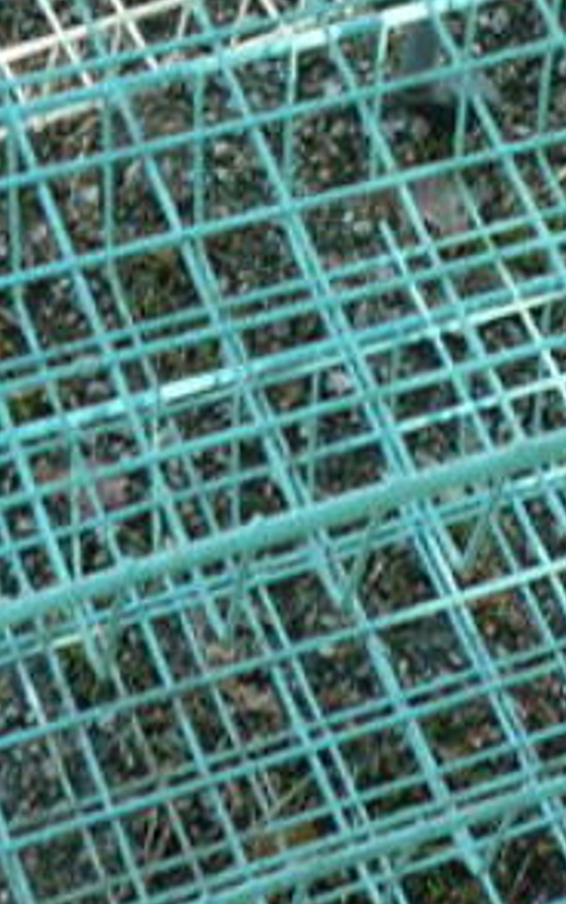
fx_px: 3551
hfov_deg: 9.1
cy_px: -278
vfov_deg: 13.9
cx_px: 206
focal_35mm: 144
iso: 100
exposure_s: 1/30
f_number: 3.3
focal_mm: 5.2
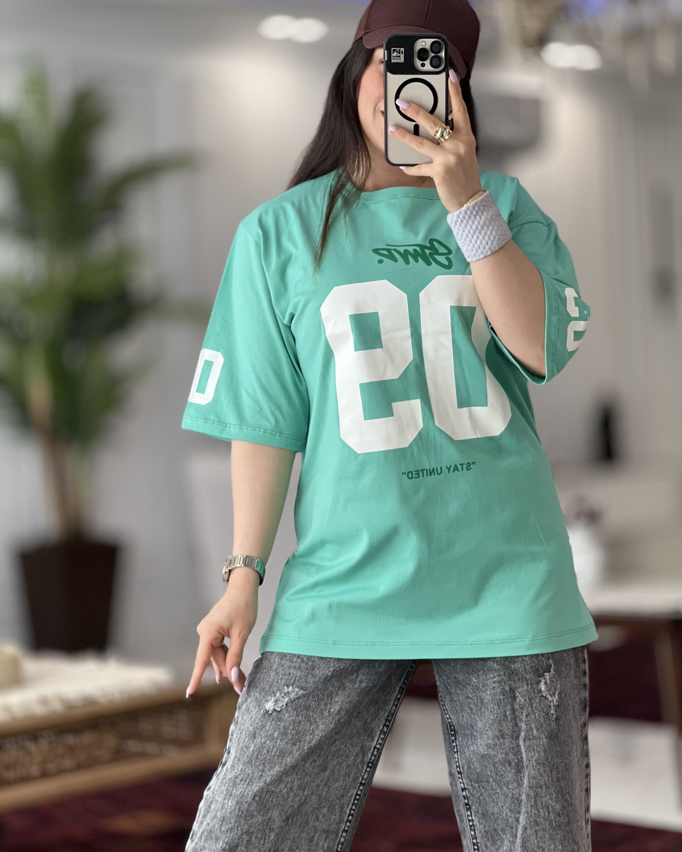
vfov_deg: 23.6
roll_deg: +4.2
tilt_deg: -17.6
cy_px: 410
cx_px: 344
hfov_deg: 18.9
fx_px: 2044
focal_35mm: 81
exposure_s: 1/100
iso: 125
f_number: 2.8
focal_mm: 9
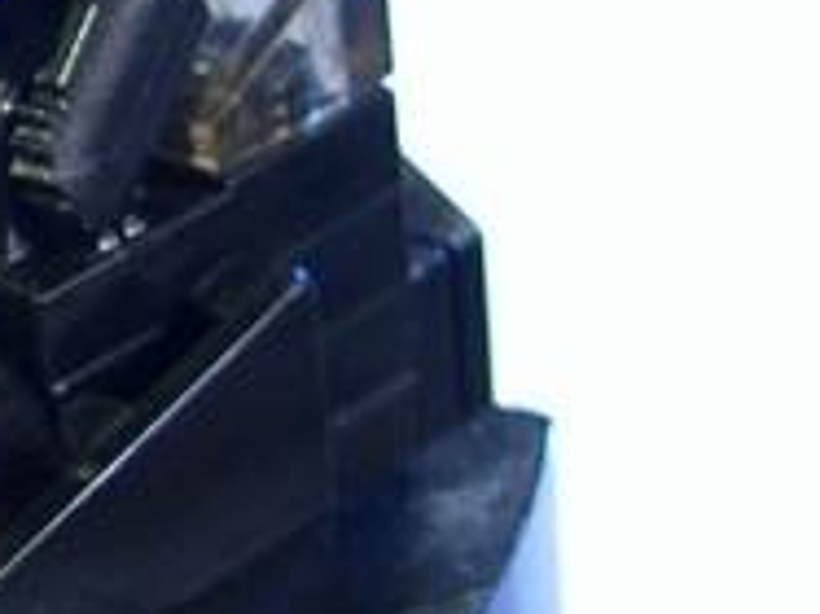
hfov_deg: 11.2
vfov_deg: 9.0
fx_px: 3859
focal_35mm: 163
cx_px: -693
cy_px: 689
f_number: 2.8
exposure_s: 1/40
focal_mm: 7.9
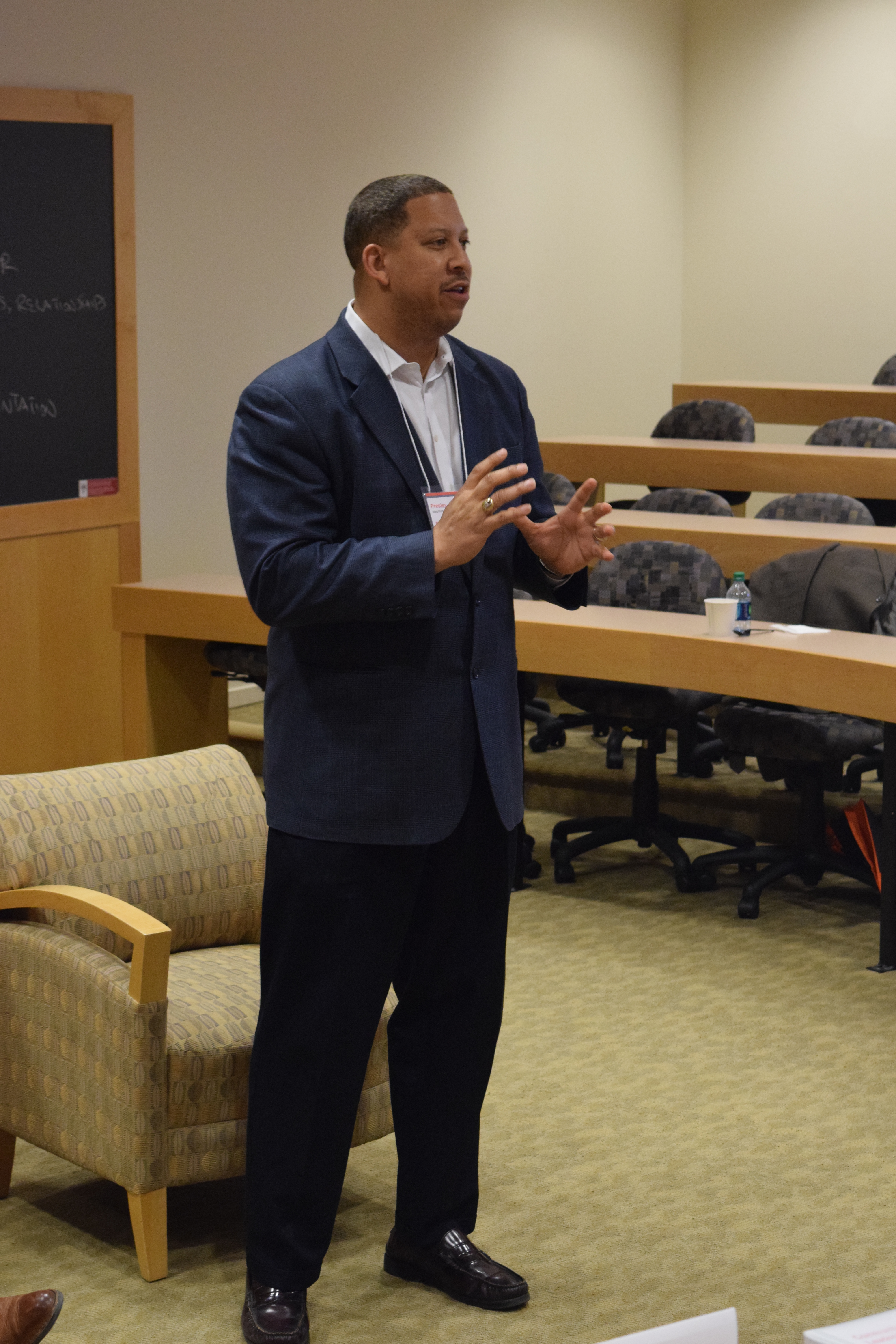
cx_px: 448
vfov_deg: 26.0
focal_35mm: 78
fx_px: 2912
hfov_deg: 17.5
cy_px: 672
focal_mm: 52
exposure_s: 1/60
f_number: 5.6
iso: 2800
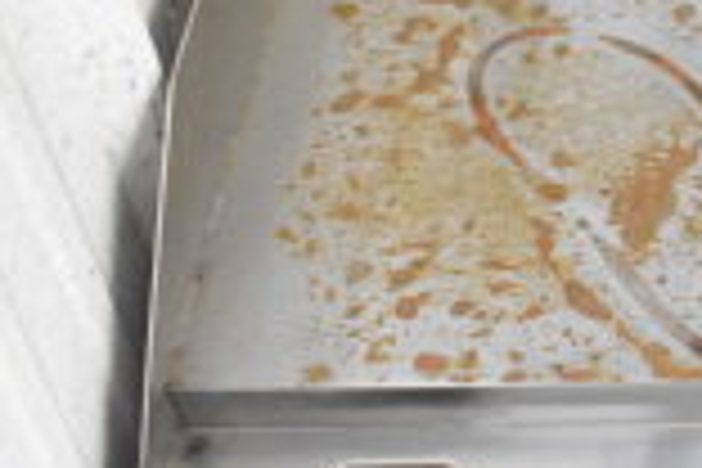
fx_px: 2865
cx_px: 1251
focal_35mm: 147
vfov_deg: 9.3
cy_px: 290
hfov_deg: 12.7
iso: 6400
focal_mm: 25
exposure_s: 1/60
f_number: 4
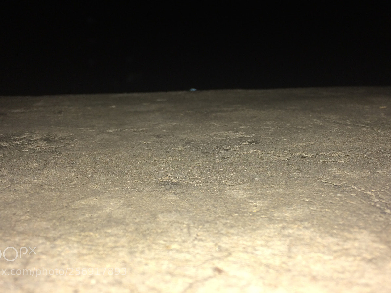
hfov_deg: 47.8
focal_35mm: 39
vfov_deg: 36.5
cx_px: 218
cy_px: 100
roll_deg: -1.9
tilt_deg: -14.3
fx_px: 440
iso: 32
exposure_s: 1/103
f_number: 2.2
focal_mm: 4.15
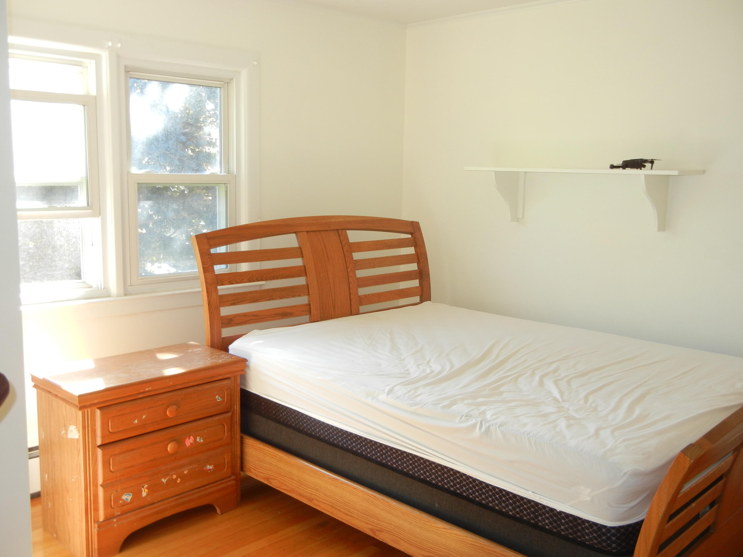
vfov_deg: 41.8
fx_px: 730
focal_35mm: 34
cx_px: 372
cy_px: 278
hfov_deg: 54.0
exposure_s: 1/30
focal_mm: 6.2
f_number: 3.6
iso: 161
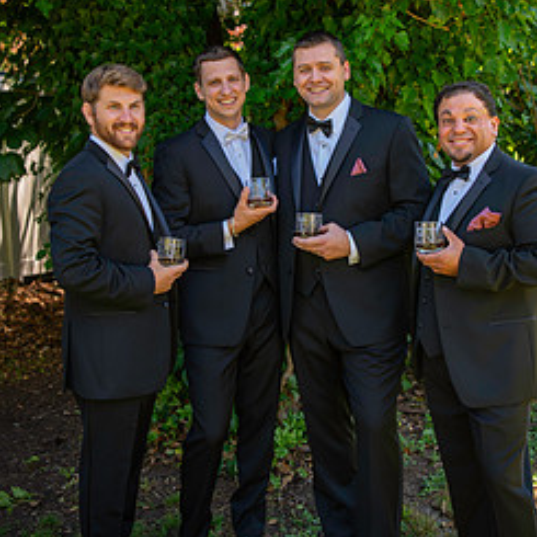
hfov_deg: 34.0
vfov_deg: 33.9
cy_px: 206
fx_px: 878
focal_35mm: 50
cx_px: 307
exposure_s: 1/125
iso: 100
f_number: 2.8
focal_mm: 32
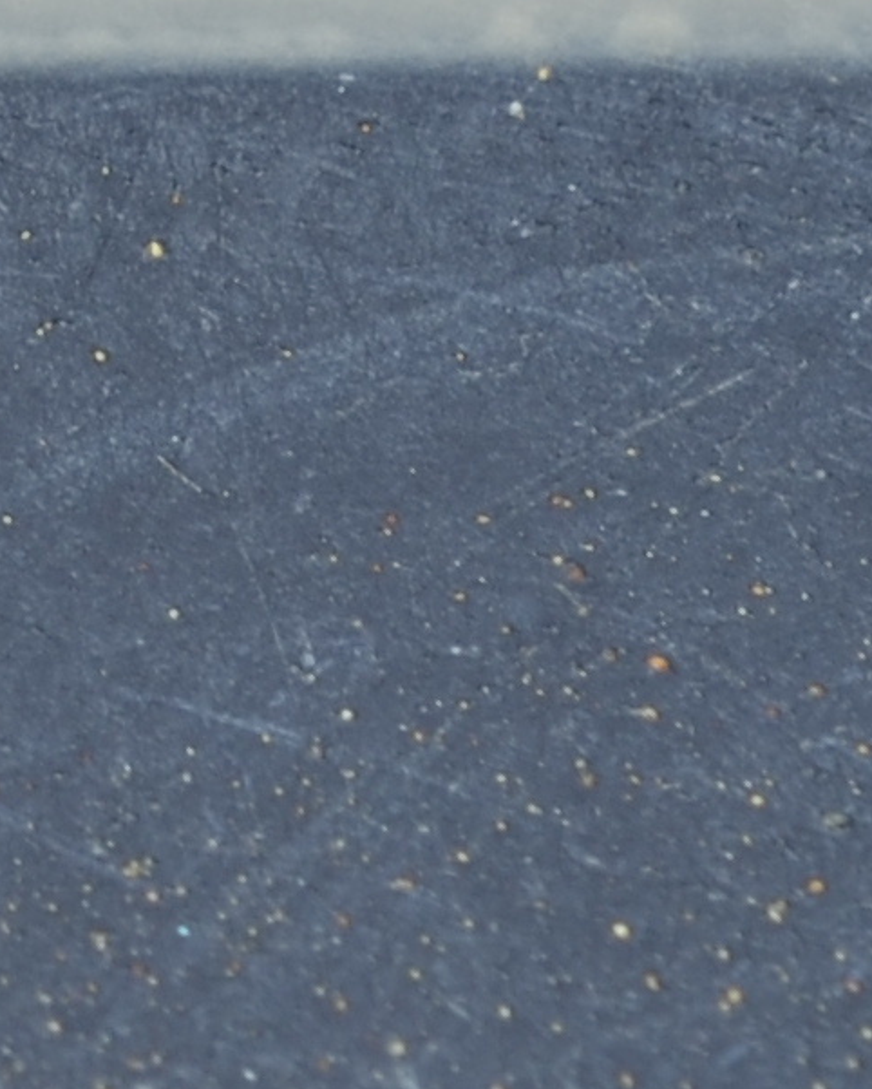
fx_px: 14832
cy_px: -523
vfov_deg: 4.2
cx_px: -1427
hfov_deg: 3.3
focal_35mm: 460
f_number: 7.1
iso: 100
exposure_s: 1/200
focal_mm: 40
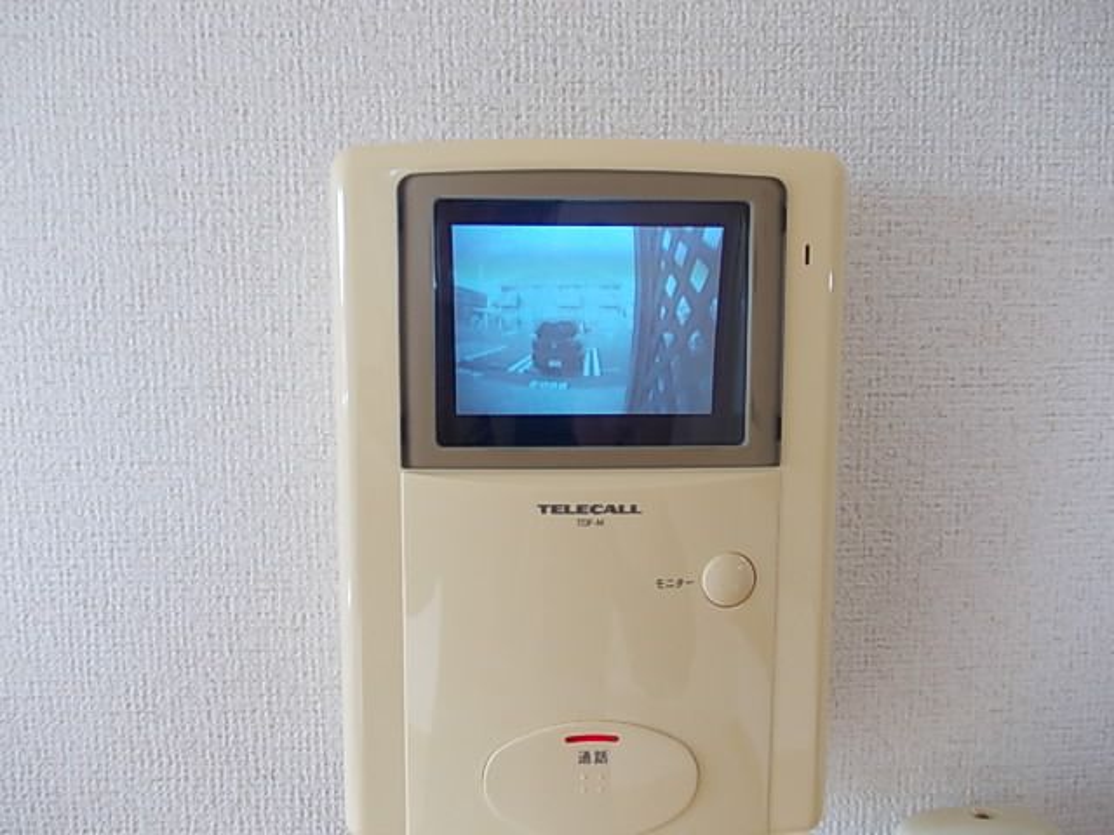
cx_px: 557
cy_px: 418
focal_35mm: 28
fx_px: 901
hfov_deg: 63.4
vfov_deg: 49.7
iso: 80
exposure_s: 1/30
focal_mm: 4
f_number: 2.7
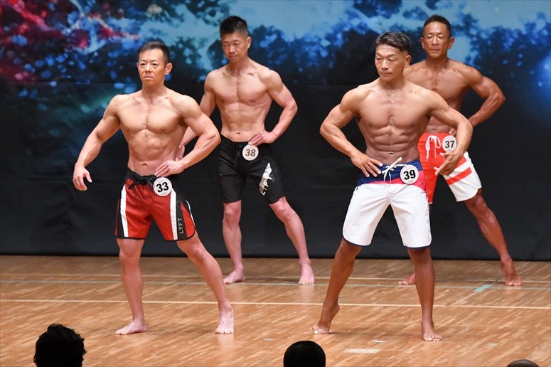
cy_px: 184
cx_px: 276
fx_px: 4360
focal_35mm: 285
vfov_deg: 4.8
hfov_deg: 7.2
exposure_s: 1/400
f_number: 5.6
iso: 8000
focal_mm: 190
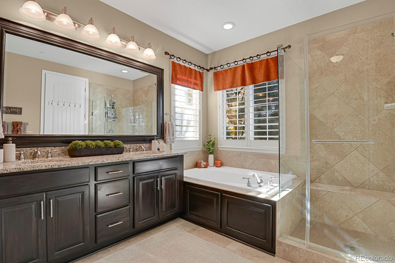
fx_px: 187
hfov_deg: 93.3
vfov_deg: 70.4
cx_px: 198
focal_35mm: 17
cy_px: 132
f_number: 8
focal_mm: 17
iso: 250
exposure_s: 1.3
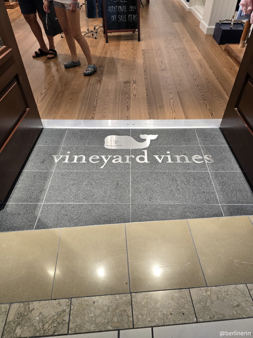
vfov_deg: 73.9
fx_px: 224
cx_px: 126
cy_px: 169
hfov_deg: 58.9
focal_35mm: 23
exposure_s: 1/120
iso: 160
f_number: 1.7
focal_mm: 6.3
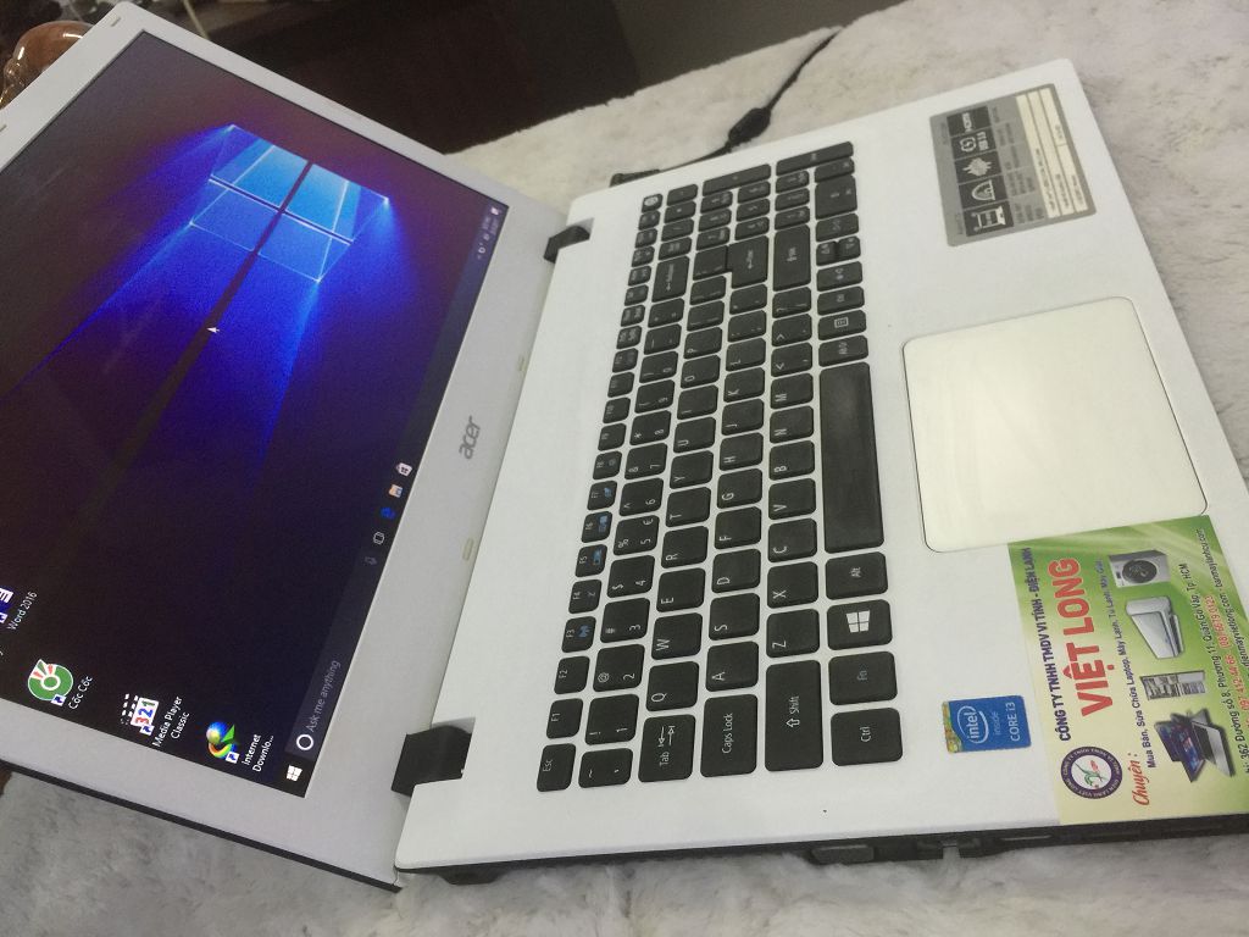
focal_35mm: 29
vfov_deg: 48.2
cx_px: 624
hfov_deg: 61.7
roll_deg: +24.1
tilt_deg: -37.4
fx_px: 1046
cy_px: 468
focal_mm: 4.15
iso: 64
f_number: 2.2
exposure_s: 1/17
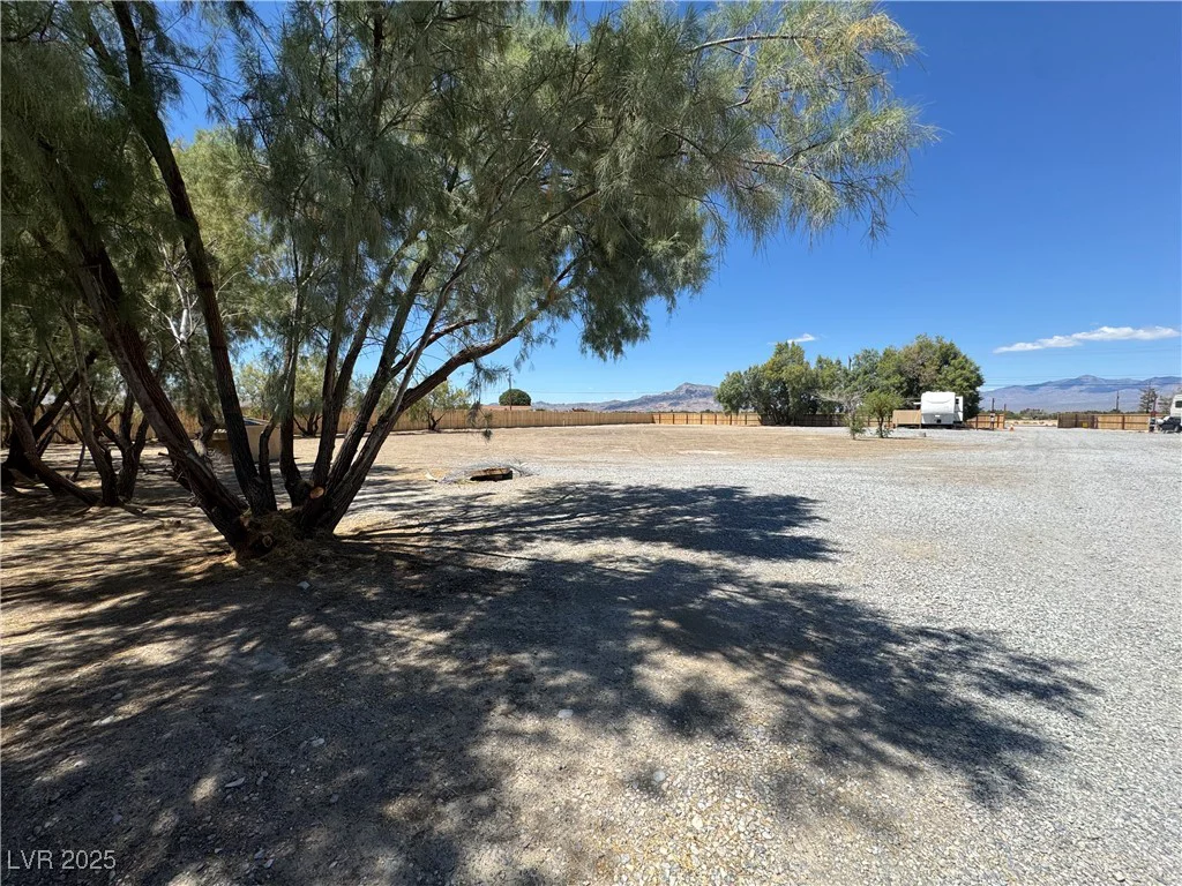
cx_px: 591
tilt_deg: -4.2
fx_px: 478
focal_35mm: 14
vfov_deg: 85.7
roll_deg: -0.2
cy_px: 443
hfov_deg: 102.1
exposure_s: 1/2083
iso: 40
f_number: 2.2
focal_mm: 2.22
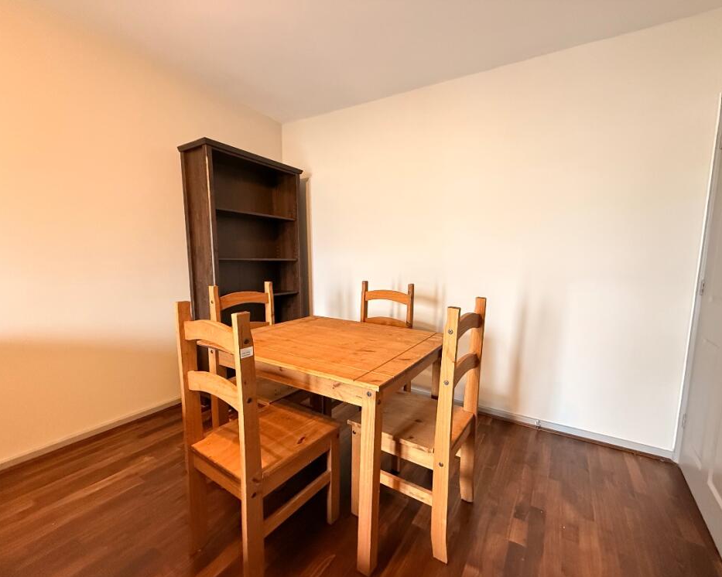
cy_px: 295
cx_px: 392
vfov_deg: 84.0
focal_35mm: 15
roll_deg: -0.8
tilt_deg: -6.3
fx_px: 320
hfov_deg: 96.6
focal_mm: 2.22
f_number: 2.2
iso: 800
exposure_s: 1/49
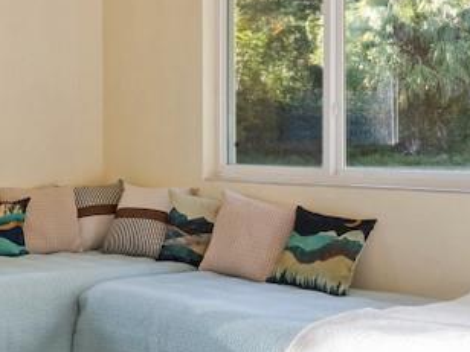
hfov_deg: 28.5
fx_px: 815
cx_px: -76
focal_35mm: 60
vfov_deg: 24.4
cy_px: 180
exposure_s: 1/2
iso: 400
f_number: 10
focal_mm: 10
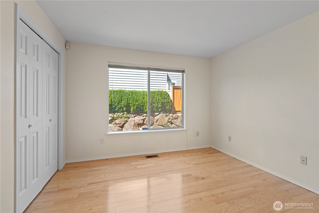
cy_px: 106
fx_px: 142
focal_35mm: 16
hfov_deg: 96.7
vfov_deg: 73.7
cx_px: 160
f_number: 7.1
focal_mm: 16
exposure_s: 1/15
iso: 400
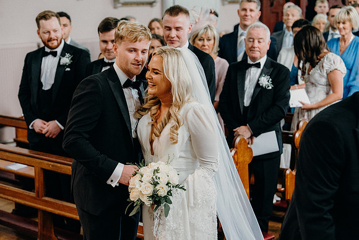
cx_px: 180
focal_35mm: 70
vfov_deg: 19.5
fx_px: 698
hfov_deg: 28.8
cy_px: 120
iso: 4000
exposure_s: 1/160
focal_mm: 70
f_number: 3.5
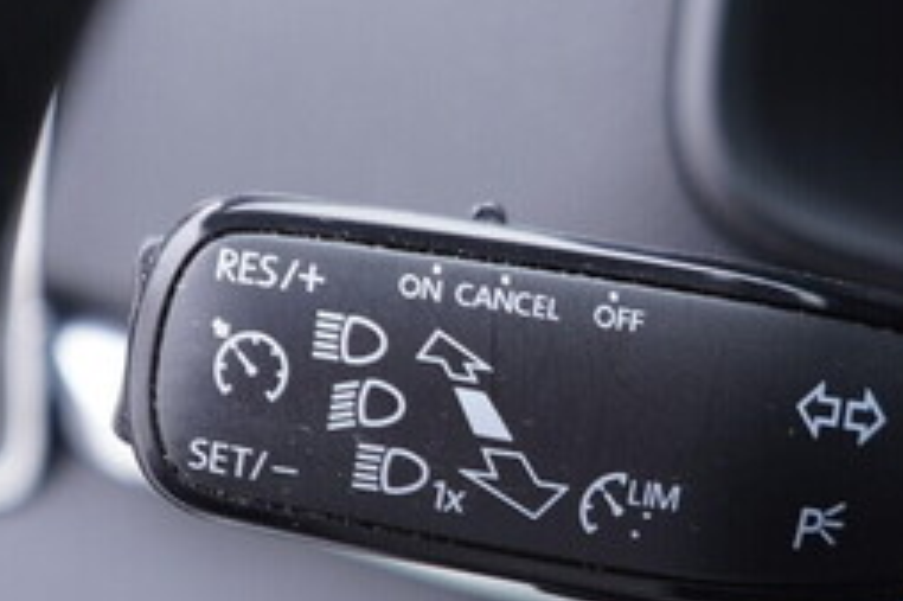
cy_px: 382
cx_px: 512
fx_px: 1955
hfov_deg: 26.0
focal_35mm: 78
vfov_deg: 17.4
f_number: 2.8
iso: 250
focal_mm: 24
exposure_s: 1/40
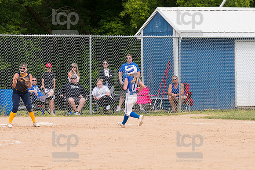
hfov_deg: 6.9
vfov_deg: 4.6
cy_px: 85
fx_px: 2124
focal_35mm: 300
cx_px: 128
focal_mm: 200
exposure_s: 1/1600
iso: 320
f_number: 5.6
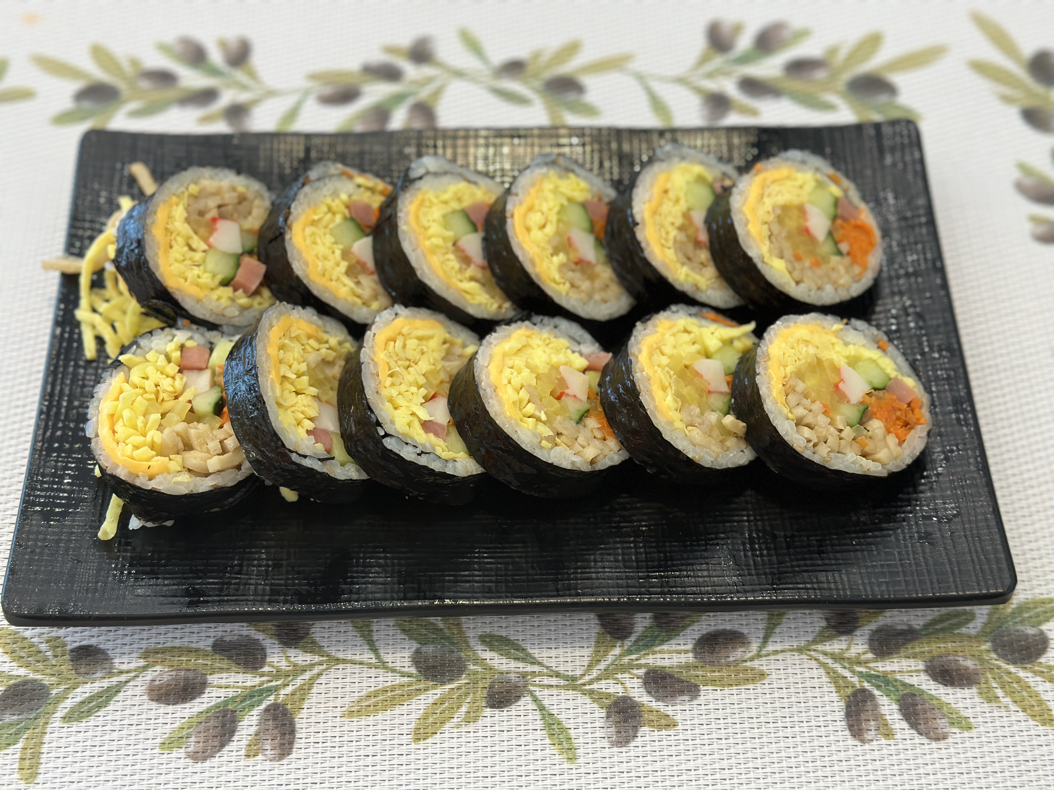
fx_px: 1462
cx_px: 527
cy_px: 395
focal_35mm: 48
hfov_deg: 39.7
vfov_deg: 30.3
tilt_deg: -58.9
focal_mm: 6.86
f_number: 1.78
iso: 125
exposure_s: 1/120
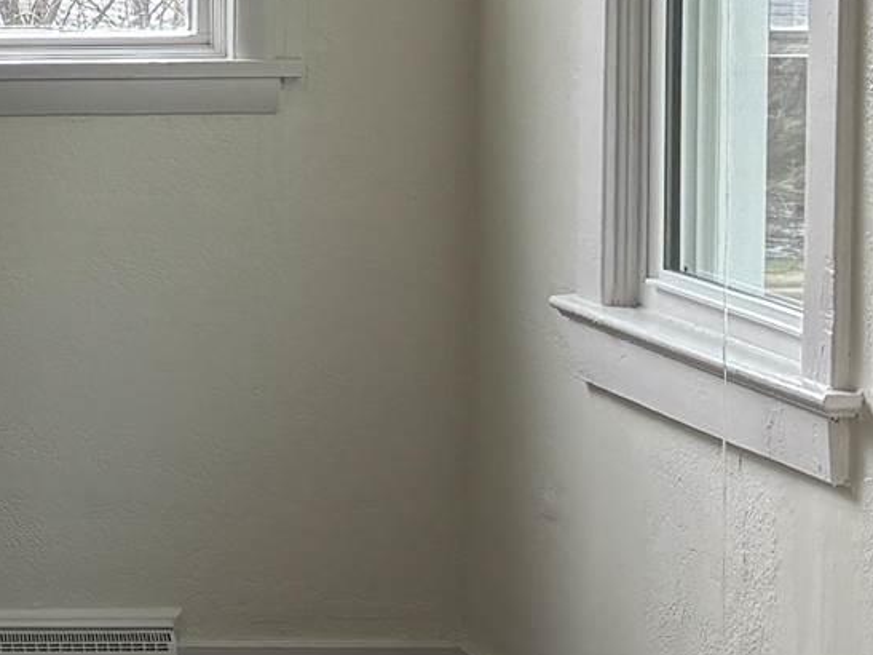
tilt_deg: -3.8
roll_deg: +0.3
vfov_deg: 10.1
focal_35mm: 146
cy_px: 117
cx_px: -541
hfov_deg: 12.7
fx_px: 3681
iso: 40
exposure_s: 1/149
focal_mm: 5.96
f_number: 1.6
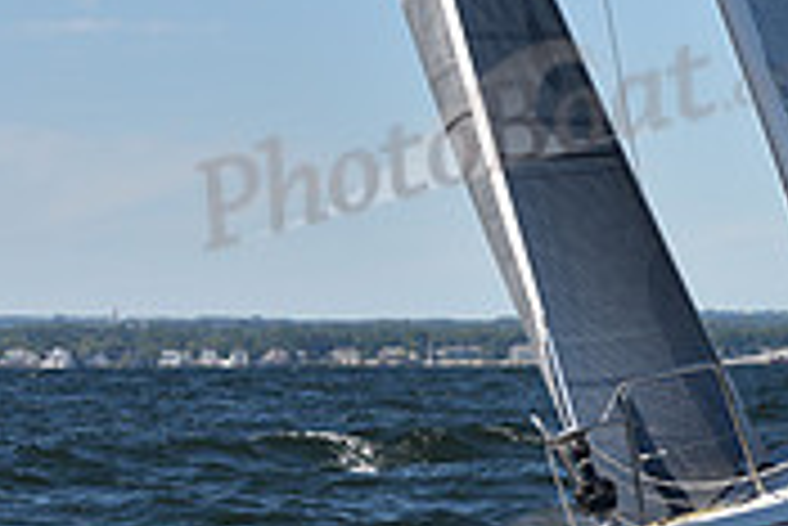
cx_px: 1067
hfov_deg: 6.8
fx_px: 6528
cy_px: 303
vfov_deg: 4.6
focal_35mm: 298
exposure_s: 1/800
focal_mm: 90
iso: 200
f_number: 5
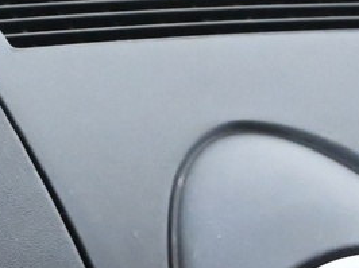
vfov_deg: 8.0
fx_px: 1777
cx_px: 598
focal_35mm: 171
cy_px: 653
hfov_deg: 10.9
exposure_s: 1/40
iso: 6400
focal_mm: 19.5
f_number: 5
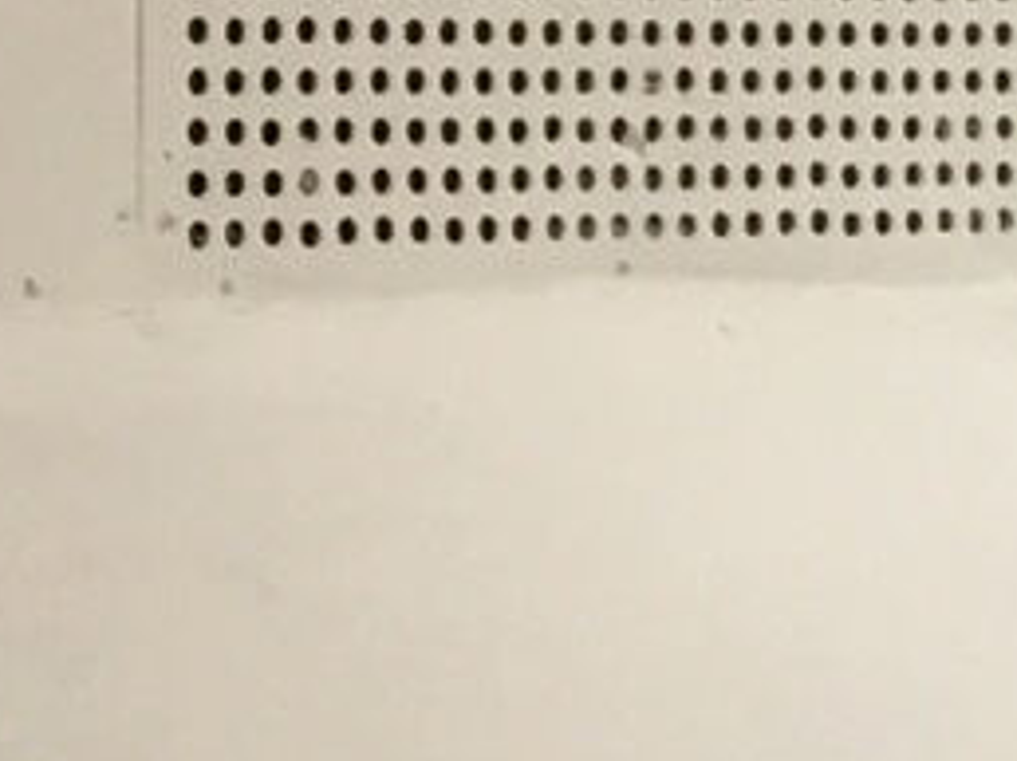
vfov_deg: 6.5
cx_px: -942
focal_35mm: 227
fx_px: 6663
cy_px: 0
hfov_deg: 8.3
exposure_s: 1/30
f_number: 2.2
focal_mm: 4.15
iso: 40
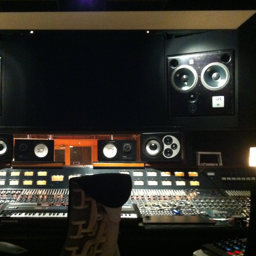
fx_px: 368
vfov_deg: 38.3
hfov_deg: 38.0
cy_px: 136
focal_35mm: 44
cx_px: 92
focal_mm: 3.85
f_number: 2.8
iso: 1000
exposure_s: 1/15
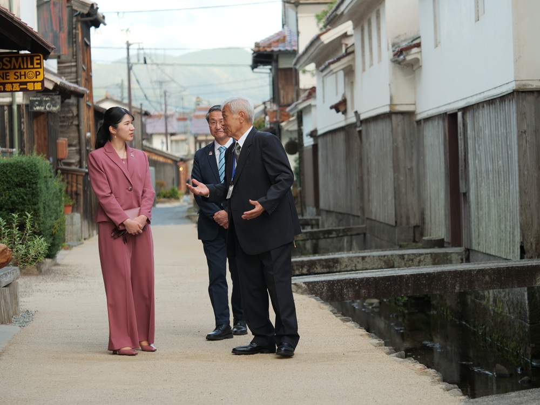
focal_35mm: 124
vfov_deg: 12.0
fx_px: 1934
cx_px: 270
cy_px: 202
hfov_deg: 15.9
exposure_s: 1/250
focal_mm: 62
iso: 250
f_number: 2.8
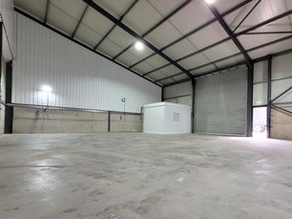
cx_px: 179
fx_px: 143
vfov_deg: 73.9
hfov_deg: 89.5
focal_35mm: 17
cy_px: 130
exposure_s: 1/50
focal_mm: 1.74
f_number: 2.2
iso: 400
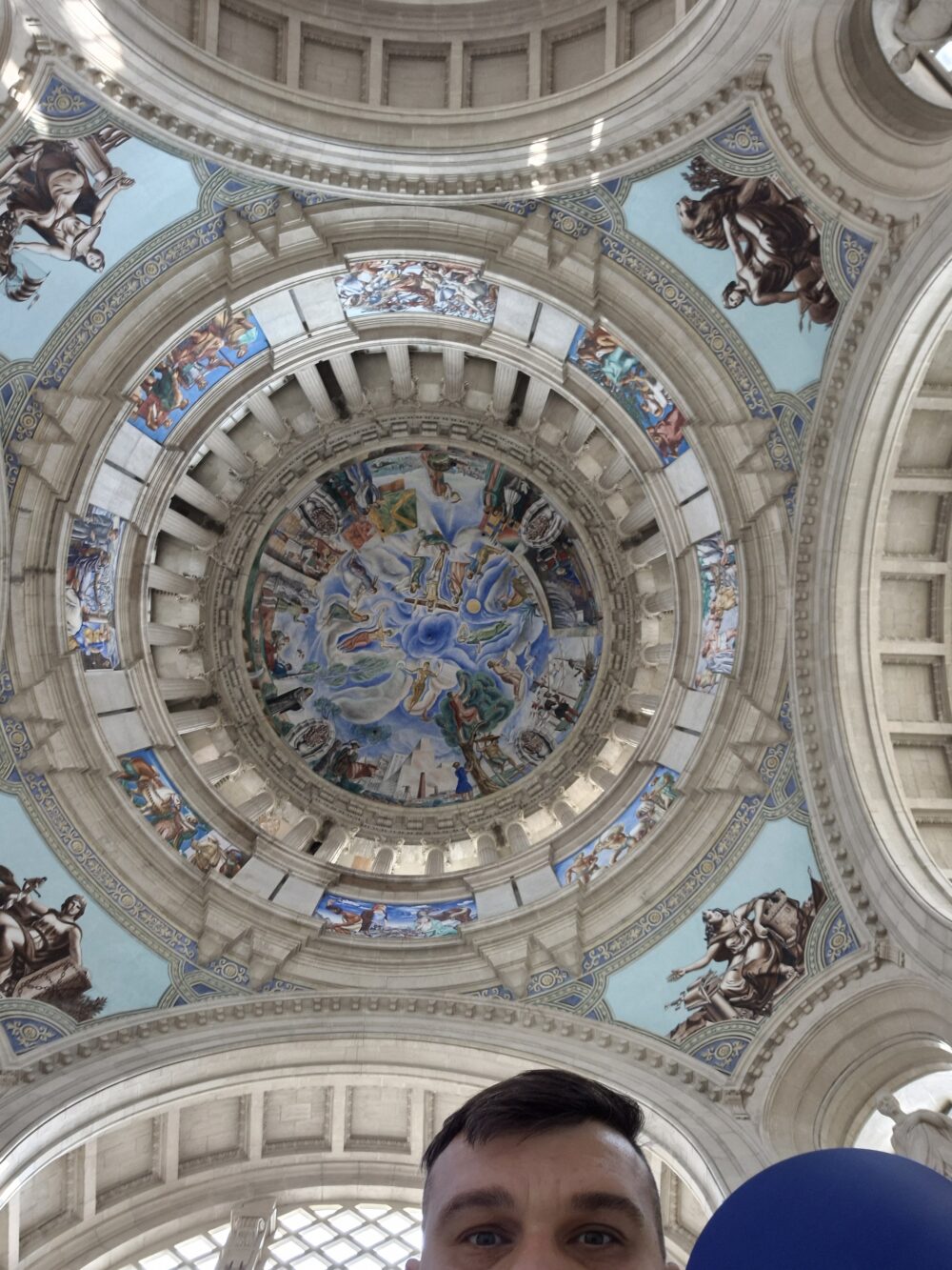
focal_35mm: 25
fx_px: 917
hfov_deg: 54.9
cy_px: 635
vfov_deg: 69.4
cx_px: 476
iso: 80
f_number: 2.2
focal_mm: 3.3
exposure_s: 1/100
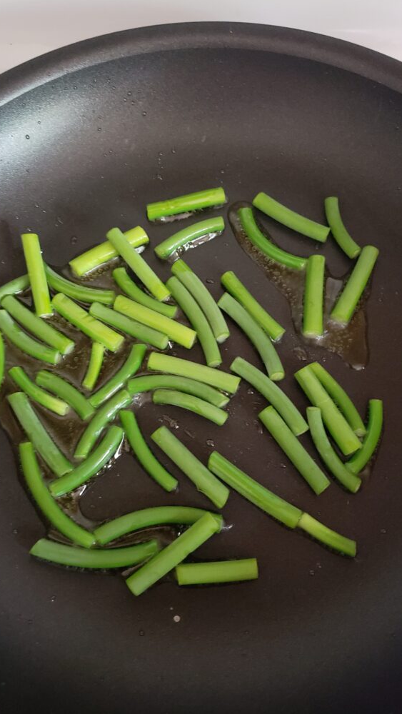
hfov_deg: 40.2
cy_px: 362
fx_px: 549
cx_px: 195
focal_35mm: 29
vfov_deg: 66.1
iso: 800
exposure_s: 1/10
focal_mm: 4.3
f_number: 1.5
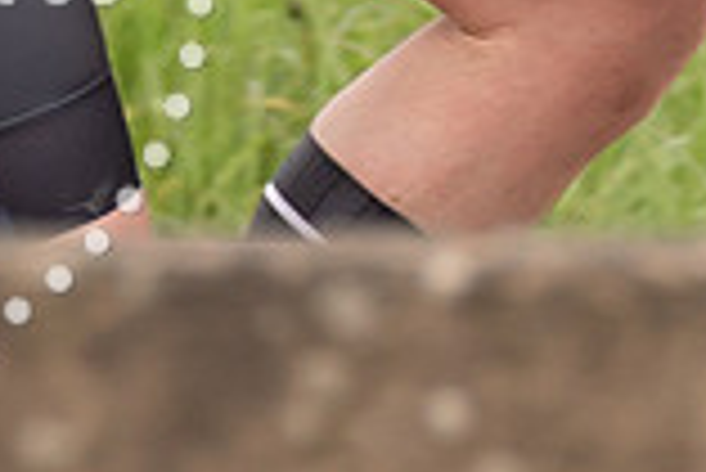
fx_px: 47835
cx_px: 996
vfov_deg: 0.6
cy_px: -455
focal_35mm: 2437
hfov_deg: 0.8
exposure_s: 1/1000
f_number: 4
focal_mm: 200
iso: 320
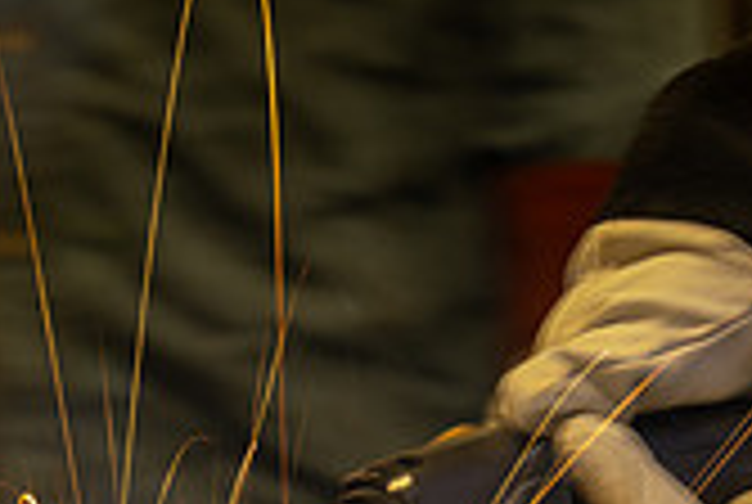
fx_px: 8684
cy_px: 732
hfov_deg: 5.0
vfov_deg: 3.3
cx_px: 136
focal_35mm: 415
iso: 31
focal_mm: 102
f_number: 9
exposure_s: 1/2
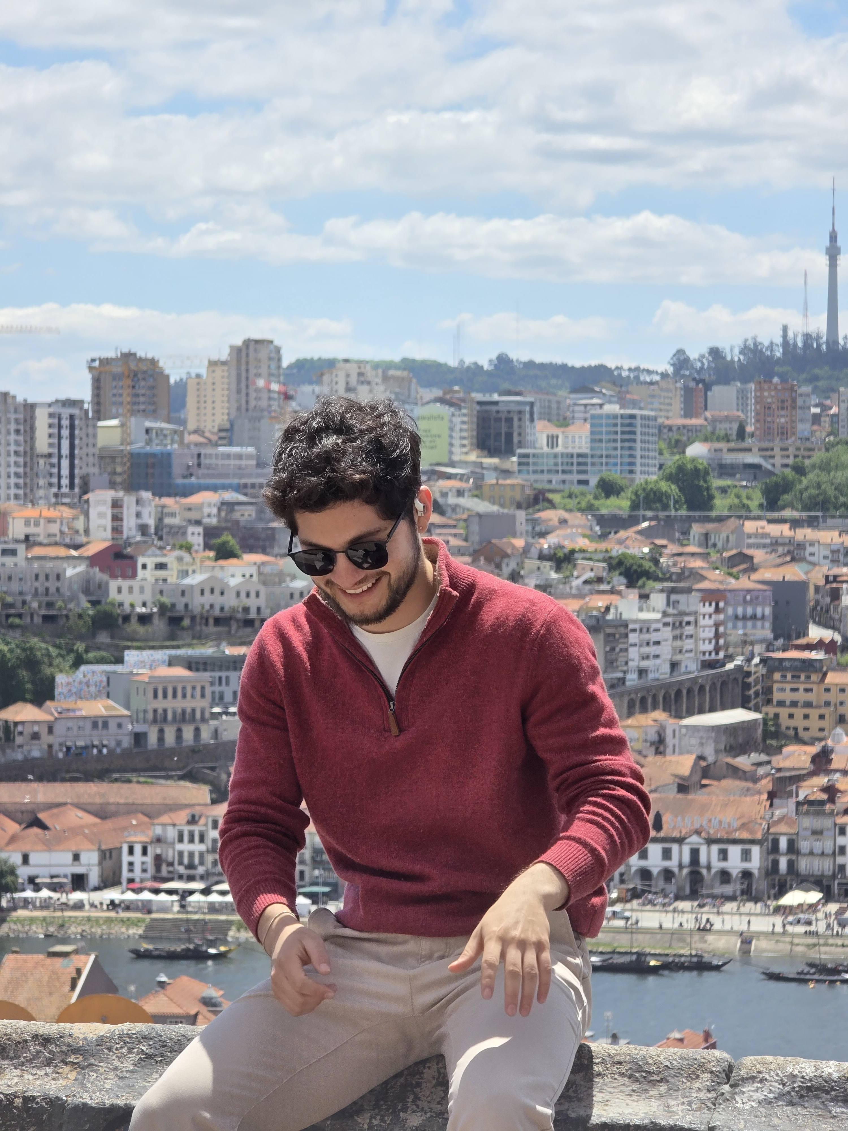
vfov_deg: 17.1
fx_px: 3756
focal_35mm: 115
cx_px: 424
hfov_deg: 12.9
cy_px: 566
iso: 64
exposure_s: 1/1290
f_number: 3.4
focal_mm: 18.6
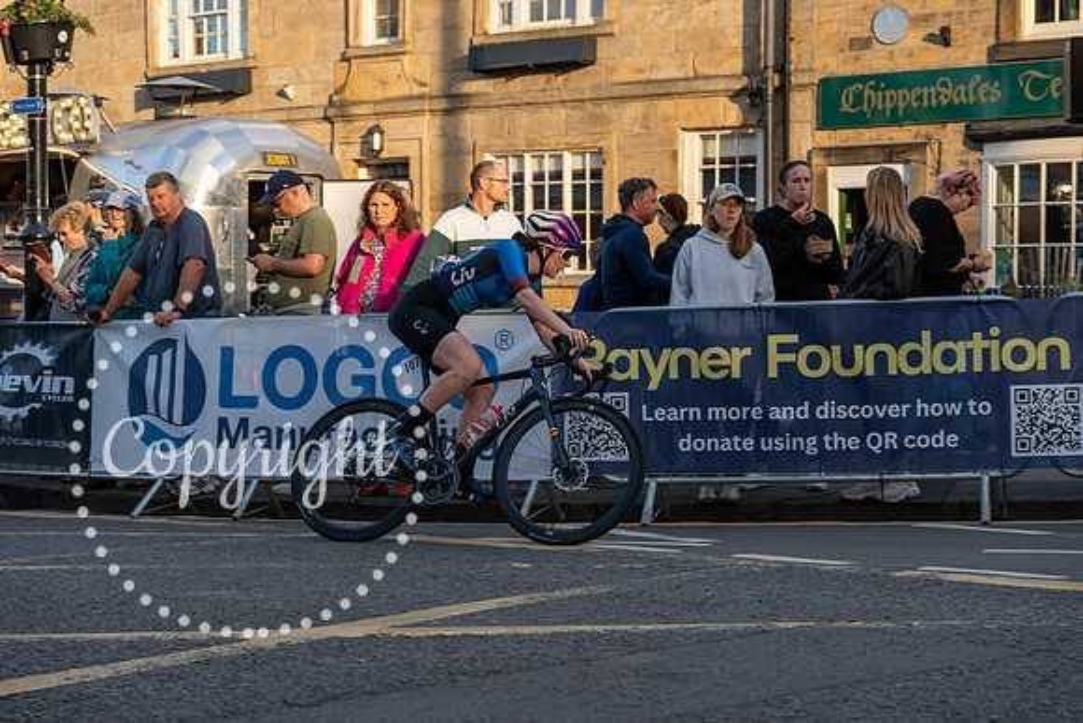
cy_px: 362
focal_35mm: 70
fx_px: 2106
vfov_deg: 19.5
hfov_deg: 28.8
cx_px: 542
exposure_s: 1/1000
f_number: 5
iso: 1000
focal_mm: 70
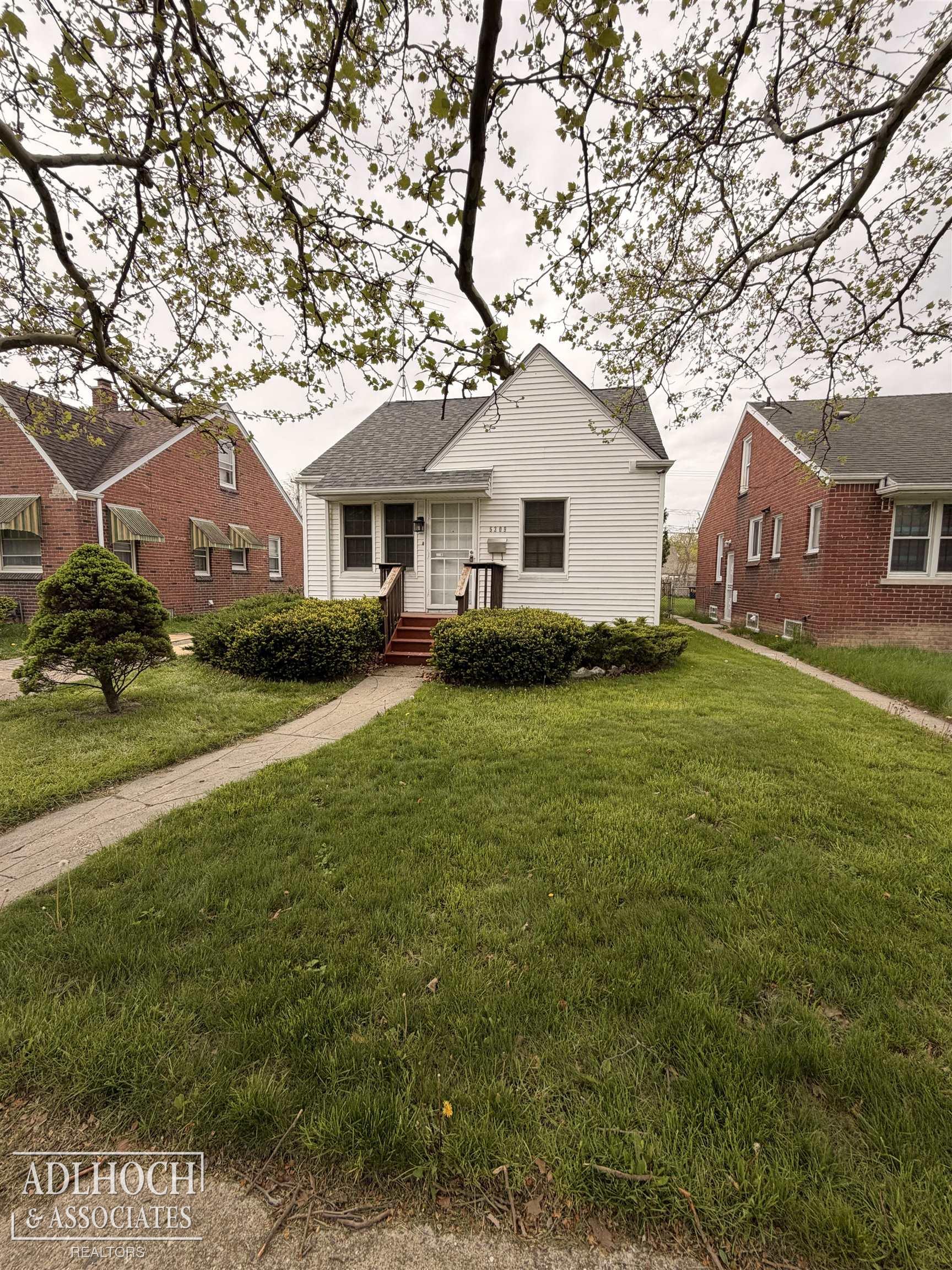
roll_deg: -0.6
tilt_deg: -5.4
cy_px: 635
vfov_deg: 102.1
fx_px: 513
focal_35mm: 14
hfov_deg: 85.7
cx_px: 476
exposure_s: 1/445
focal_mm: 2.22
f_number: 2.2
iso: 64
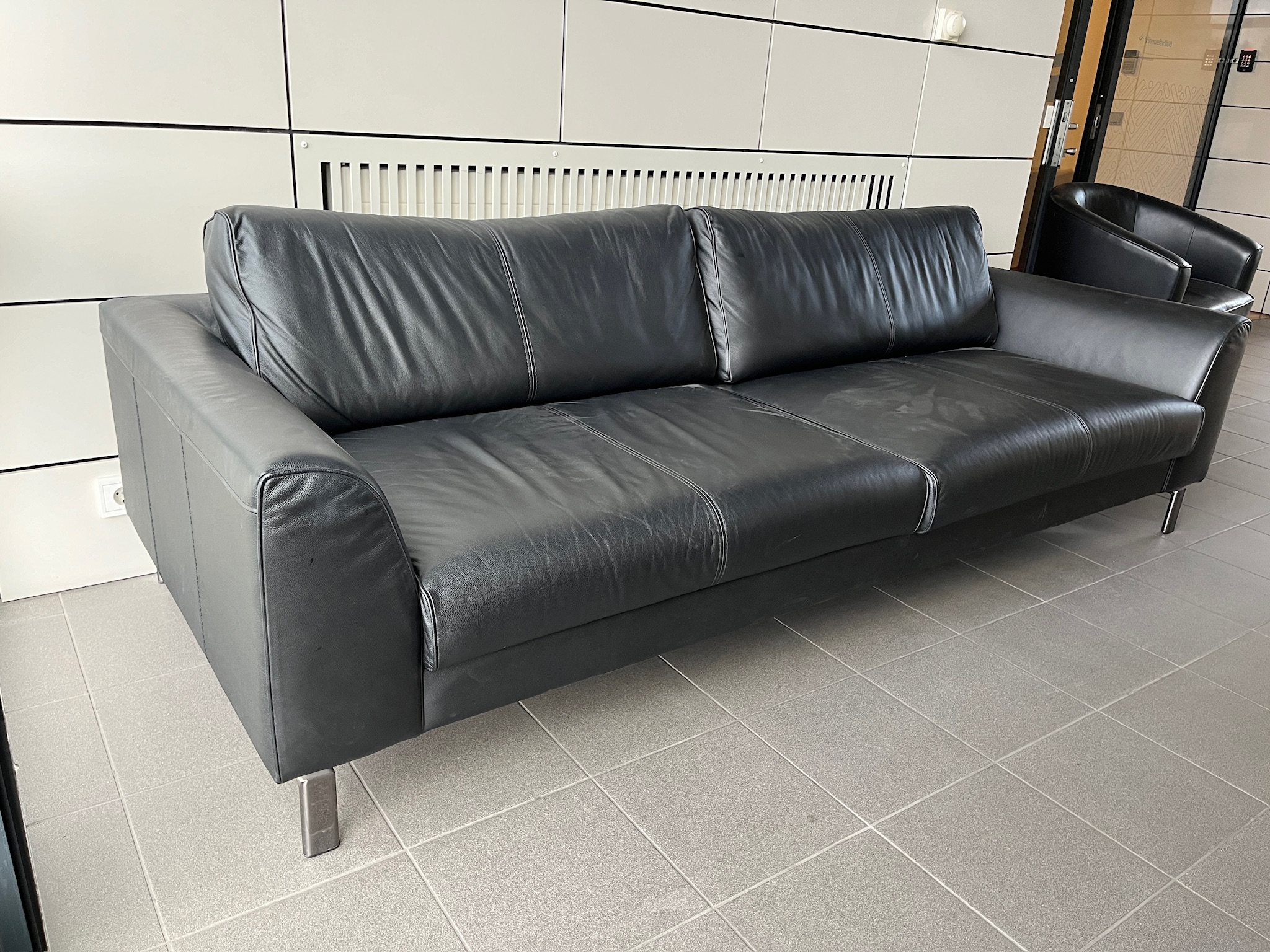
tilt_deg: -21.4
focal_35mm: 26
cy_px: 476
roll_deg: -3.3
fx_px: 954
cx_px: 635
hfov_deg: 67.3
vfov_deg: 53.1
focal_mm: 5.1
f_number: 1.6
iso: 125
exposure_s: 1/97
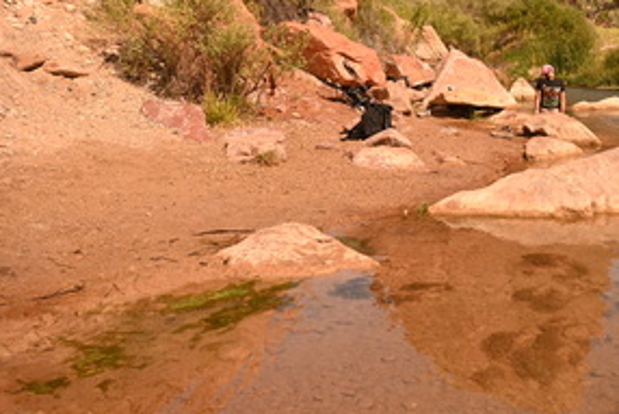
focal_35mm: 47
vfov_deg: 28.0
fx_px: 809
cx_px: 574
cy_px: 77
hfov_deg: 38.6
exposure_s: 1/6400
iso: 1000
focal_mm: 24
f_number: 4
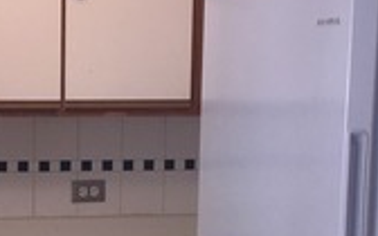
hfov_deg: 17.4
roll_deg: -0.5
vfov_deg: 11.0
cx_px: -14
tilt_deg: -8.5
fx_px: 1205
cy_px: 294
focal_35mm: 117
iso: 32
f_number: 2.2
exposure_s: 1/30
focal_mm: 4.15
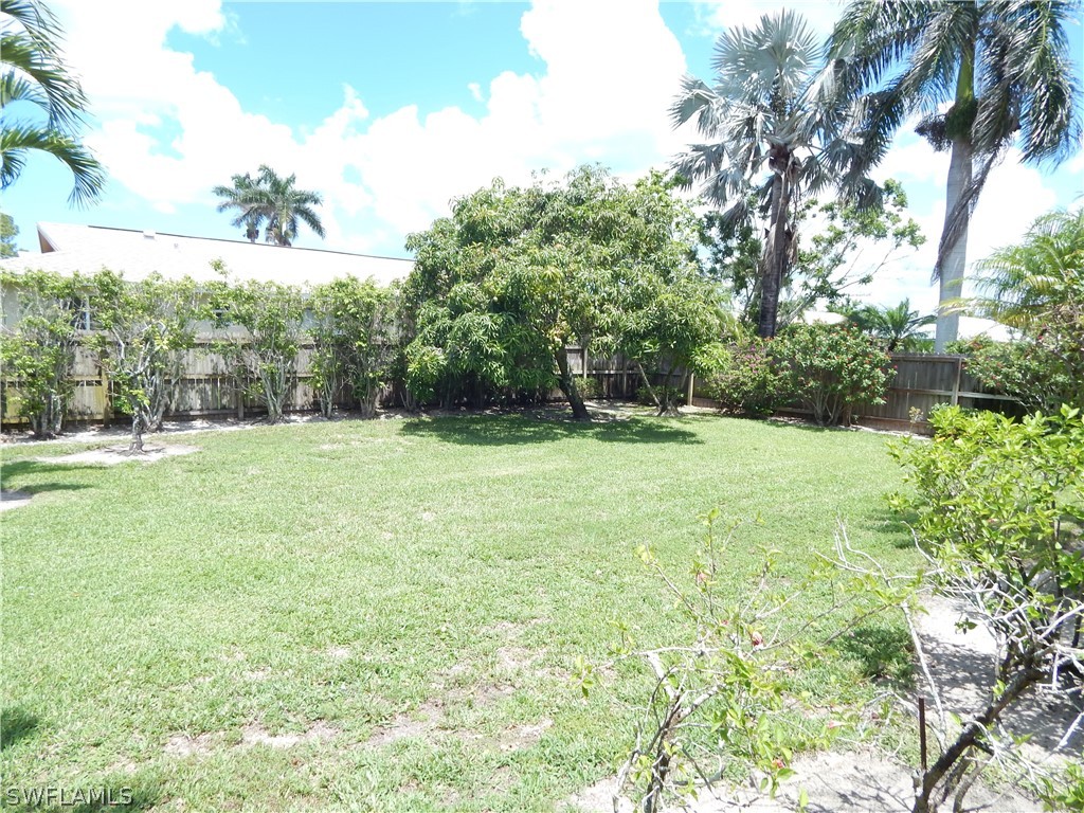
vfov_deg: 61.1
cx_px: 542
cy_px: 406
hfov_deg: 76.4
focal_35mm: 22
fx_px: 689
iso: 125
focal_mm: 4
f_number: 3
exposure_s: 1/800
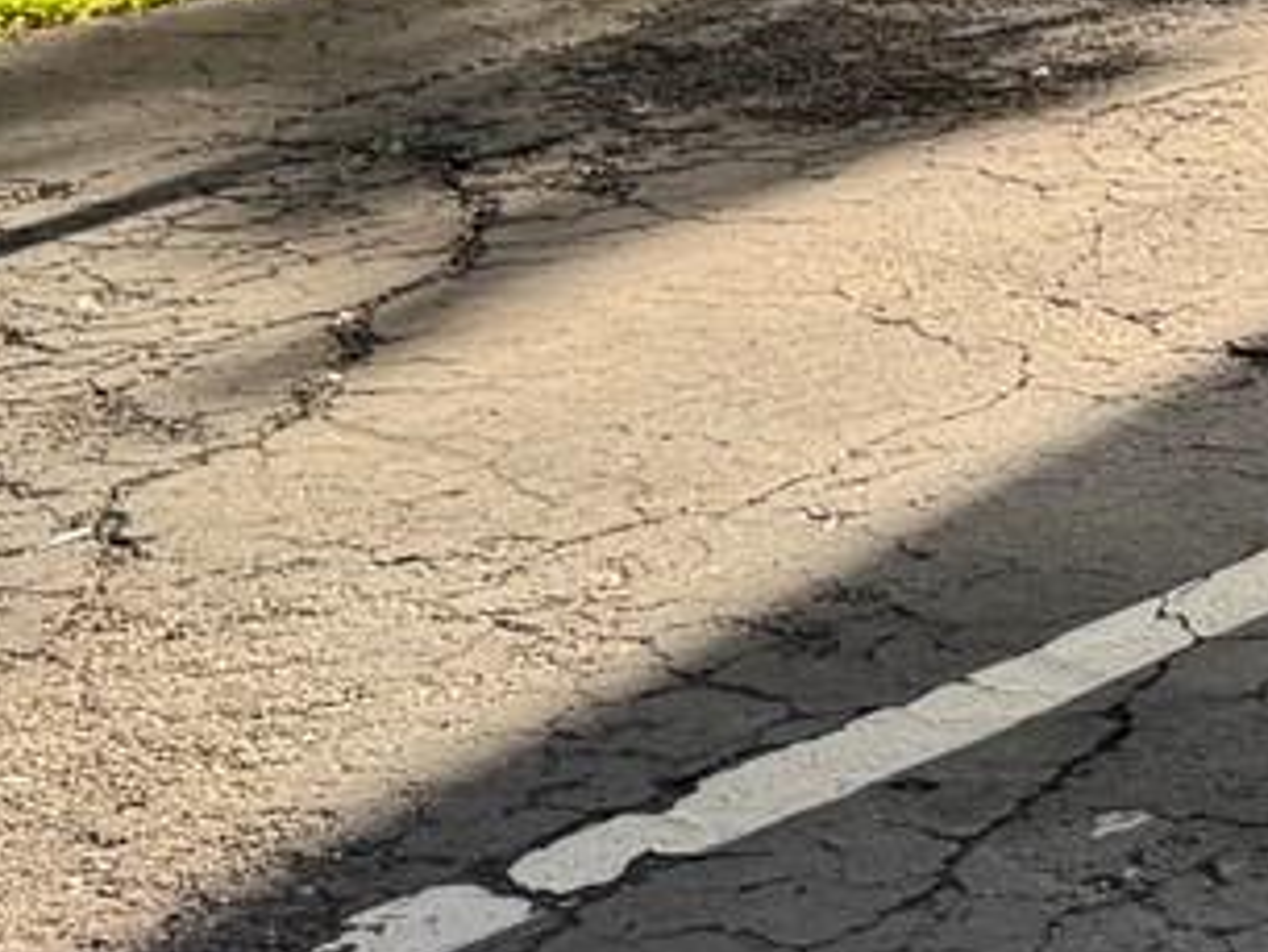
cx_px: 1904
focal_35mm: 126
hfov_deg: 14.6
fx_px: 4617
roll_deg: +0.4
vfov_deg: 10.7
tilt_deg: -2.1
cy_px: -989
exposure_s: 1/464
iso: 80
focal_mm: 6.76
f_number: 1.78
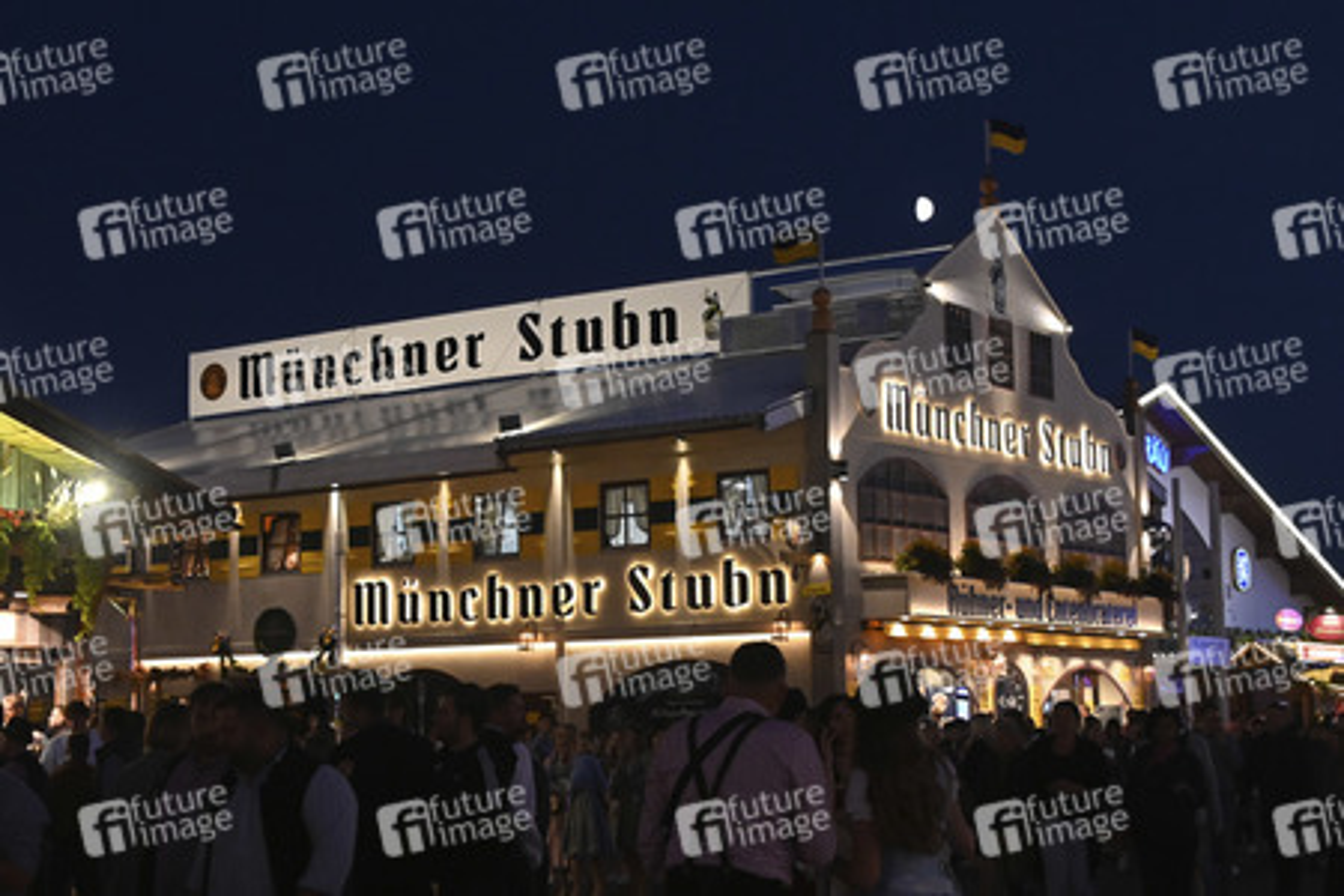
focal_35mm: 60
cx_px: 672
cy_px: 448
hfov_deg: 33.4
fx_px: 2240
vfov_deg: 22.6
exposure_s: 1/200
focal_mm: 40
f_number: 7.1
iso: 5000
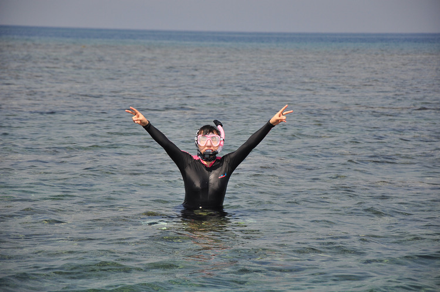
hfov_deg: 13.1
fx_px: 1922
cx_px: 220
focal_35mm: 158
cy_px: 146
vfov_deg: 8.7
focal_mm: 105
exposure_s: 1/1000
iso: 200
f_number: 5.6
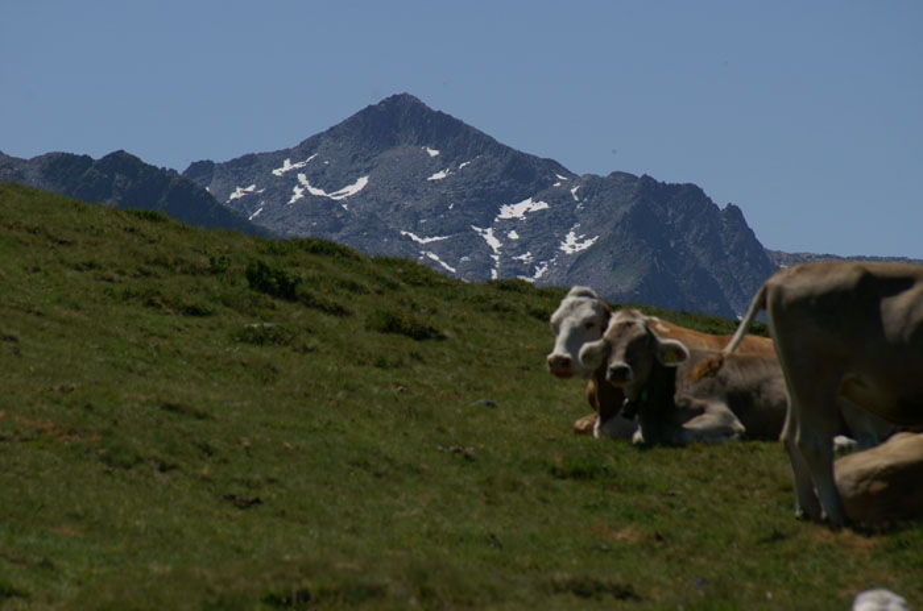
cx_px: 462
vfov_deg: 4.3
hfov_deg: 6.6
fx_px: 8061
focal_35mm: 315
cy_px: 306
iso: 100
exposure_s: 1/640
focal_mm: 210
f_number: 9
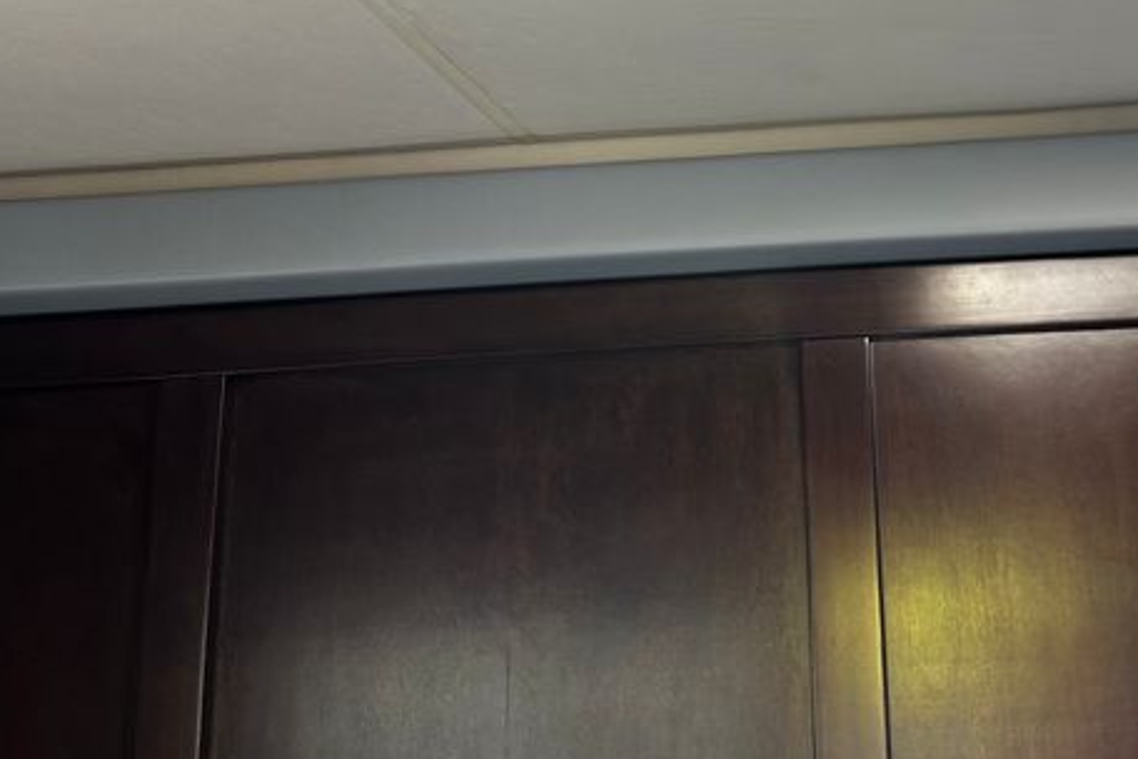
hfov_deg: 35.1
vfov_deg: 23.5
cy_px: 67
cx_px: 816
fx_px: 1770
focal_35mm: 56
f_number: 1.78
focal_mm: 6.86
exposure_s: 1/121
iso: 125
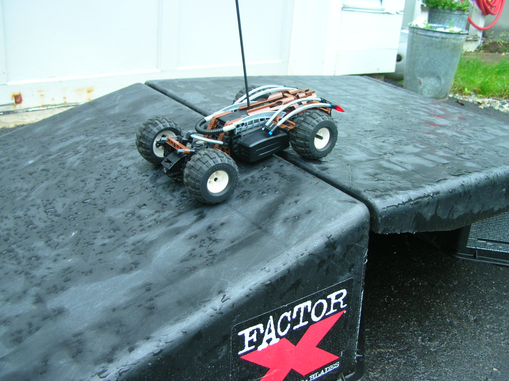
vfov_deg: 38.6
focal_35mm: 37
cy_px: 190
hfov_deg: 50.2
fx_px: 544
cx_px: 254
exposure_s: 1/105
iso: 50
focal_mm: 6.2
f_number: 2.7
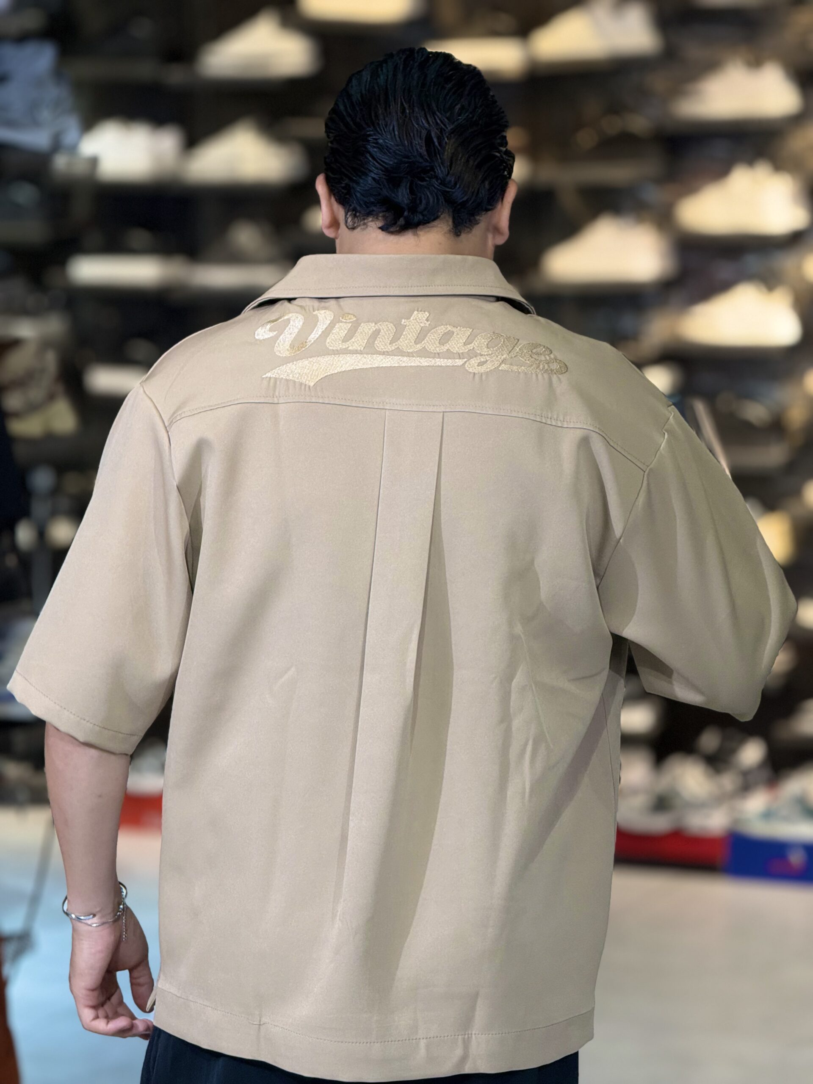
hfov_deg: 12.3
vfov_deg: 16.4
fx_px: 3758
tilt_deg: -6.4
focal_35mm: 120
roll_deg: -1.1
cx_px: 406
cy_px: 542
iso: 125
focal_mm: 15.66
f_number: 2.8
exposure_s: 1/100
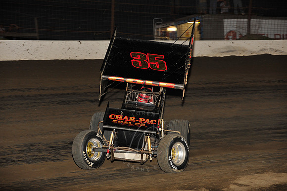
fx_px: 1076
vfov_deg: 10.1
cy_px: 96
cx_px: 144
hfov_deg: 15.2
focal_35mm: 135
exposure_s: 1/320
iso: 1000
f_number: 6.3
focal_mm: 135
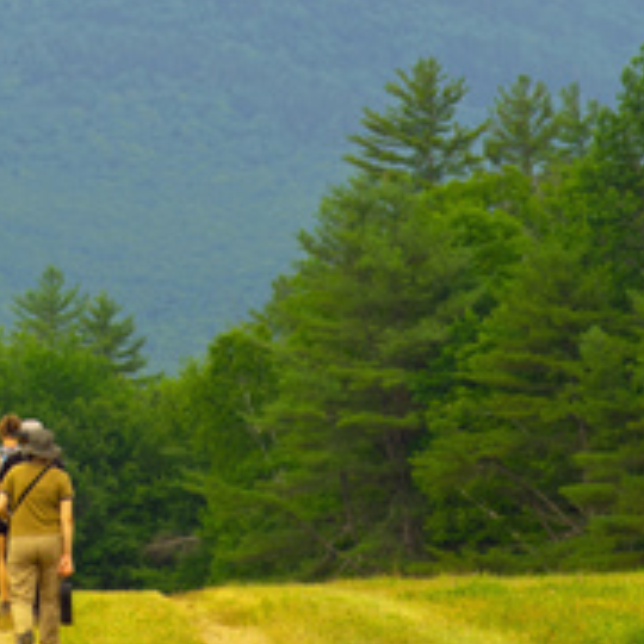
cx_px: -47
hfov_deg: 4.4
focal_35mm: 397
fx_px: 8356
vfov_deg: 4.4
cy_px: 73
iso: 100
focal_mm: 100
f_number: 6.3
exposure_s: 1/50
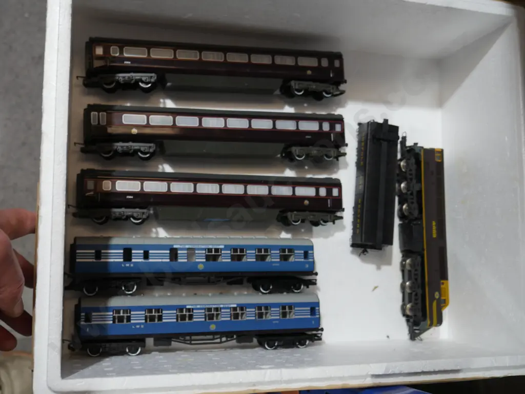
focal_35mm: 42
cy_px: 197
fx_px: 637
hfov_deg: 44.8
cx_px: 262
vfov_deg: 34.4
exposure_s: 1/60
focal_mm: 21
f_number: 4.6
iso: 400
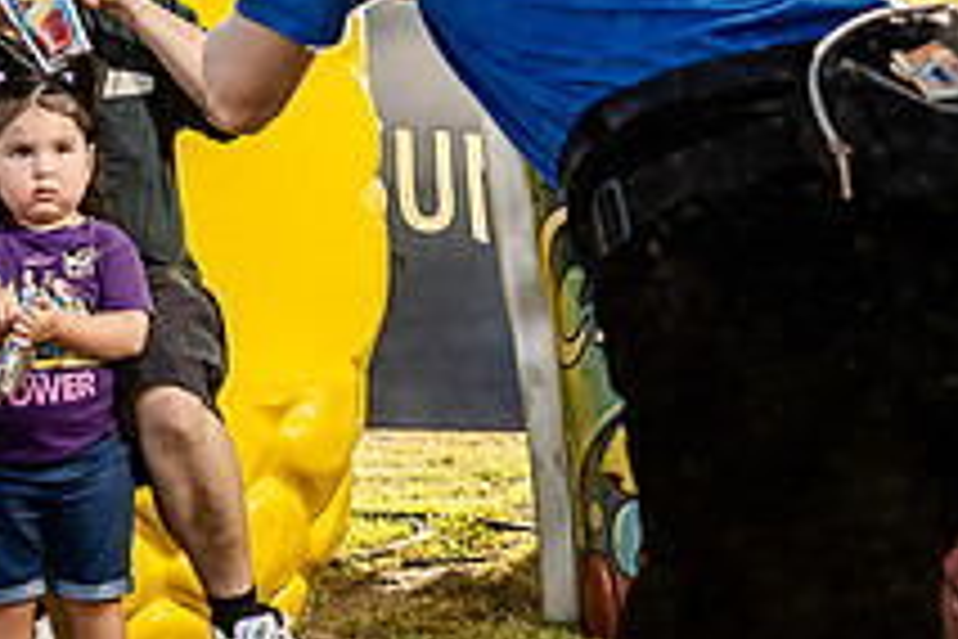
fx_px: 2688
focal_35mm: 101
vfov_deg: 13.4
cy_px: 25
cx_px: 22
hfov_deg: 19.7
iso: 50
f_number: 4
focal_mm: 30
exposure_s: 1/200
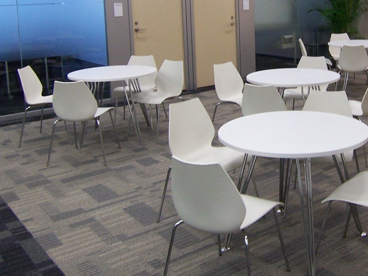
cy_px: 56
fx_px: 500
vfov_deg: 30.2
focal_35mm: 47
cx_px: 277
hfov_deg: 39.3
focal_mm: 3.8
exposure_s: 1/30
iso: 100
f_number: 2.8
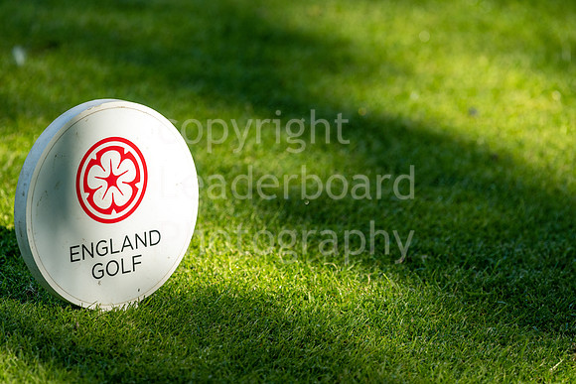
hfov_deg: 4.6
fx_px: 7201
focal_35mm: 450
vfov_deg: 3.1
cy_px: 192
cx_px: 288
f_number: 5.6
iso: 200
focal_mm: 300
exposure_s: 1/800
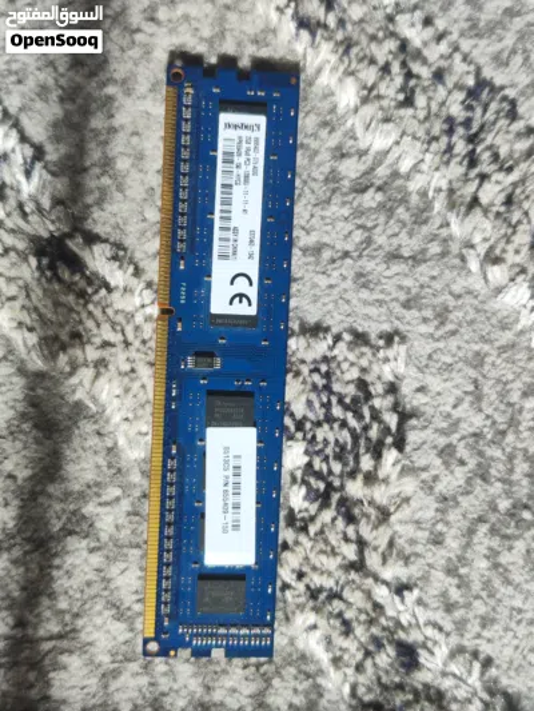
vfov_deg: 73.9
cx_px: 267
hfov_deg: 58.9
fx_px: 473
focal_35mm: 23
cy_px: 356
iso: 50
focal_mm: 7.01
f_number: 1.69
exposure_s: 1/787
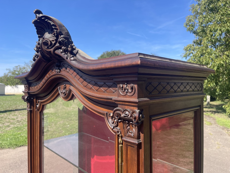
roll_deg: -0.2
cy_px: 86
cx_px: 115
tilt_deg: -0.9
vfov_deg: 54.9
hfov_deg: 69.4
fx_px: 166
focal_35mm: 25
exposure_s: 1/1618
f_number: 1.6
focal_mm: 5.1
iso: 32
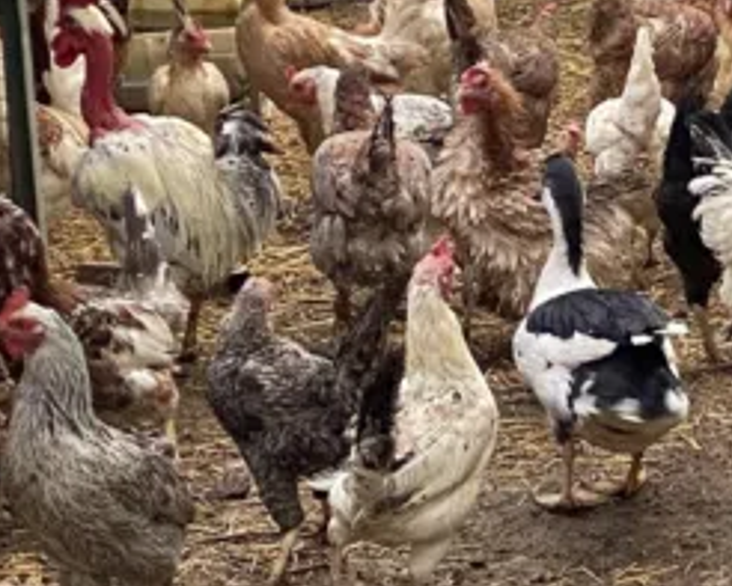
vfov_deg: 11.7
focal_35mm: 132
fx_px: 2861
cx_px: 667
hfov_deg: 14.4
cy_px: 241
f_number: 2
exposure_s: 1/298
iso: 20
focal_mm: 6
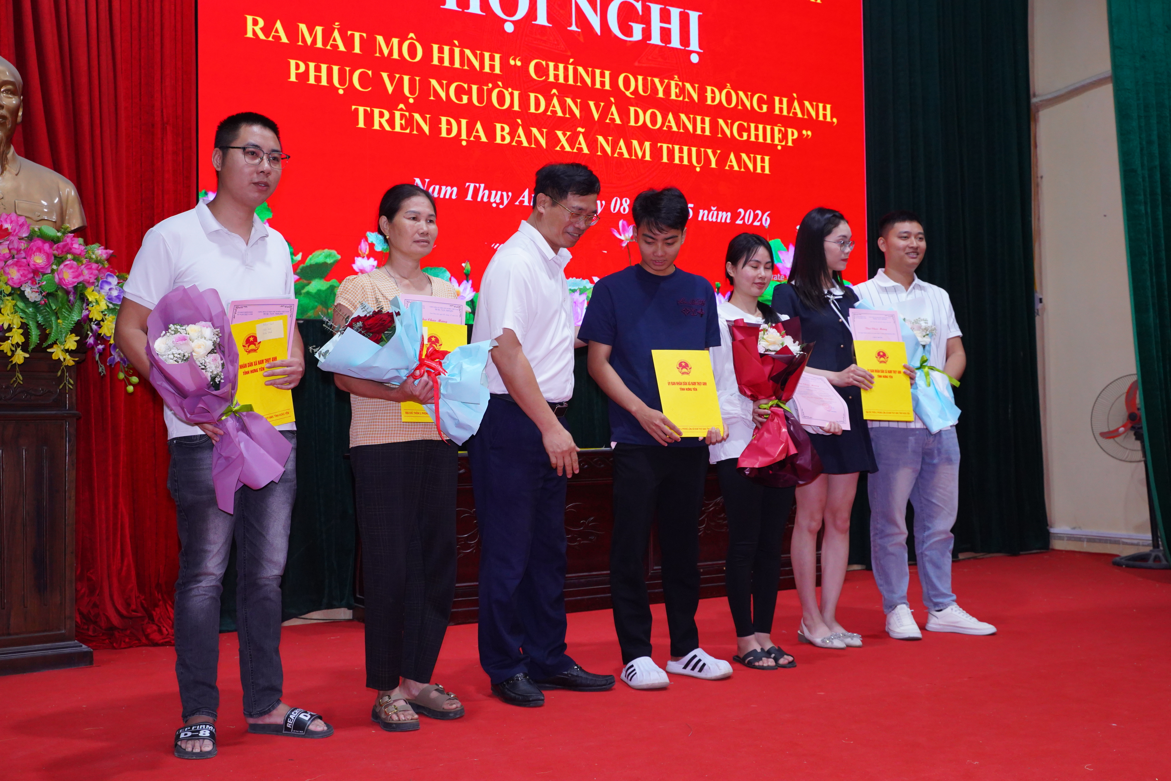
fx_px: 1334
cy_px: 390
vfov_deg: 32.6
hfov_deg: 47.4
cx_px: 586
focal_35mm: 41
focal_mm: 41
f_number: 8
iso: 3200
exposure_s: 1/125
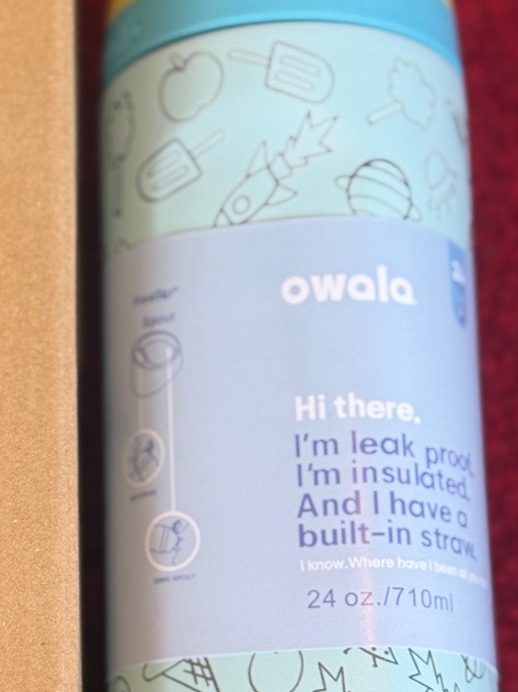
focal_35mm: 112
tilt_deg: -73.3
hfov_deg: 13.1
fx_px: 2236
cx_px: 53
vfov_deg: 17.6
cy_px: 427
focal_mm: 6.76
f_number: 1.78
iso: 100
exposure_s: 1/64
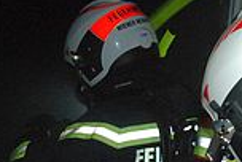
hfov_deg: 19.6
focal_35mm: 103
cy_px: 94
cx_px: 190
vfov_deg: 13.3
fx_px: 694
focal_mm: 22
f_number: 5.6
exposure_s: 1/60
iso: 1250
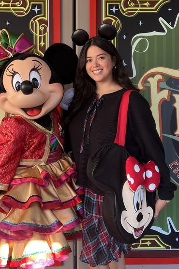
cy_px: 99
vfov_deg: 49.0
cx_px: 52
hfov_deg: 33.7
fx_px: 291
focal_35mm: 39
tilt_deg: -0.1
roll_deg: +1.5
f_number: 1.5
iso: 64
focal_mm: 5.7
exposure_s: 1/121
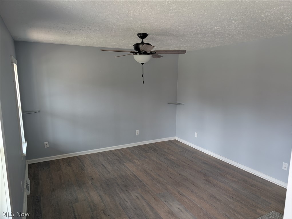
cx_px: 146
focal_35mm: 24
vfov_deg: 56.9
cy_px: 110
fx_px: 203
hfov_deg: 71.5
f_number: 1.68
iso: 45
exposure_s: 1/34.8
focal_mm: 6.9
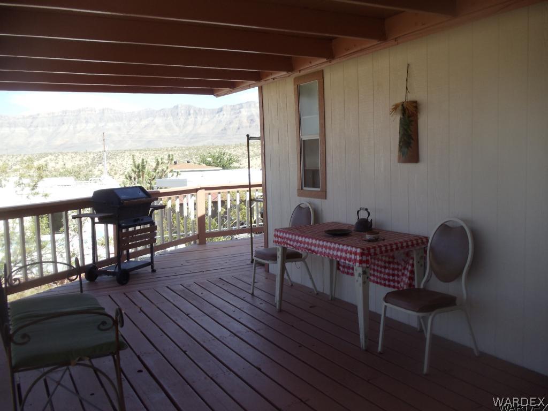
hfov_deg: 42.9
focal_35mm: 44
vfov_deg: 32.9
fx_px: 697
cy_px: 206
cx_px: 274
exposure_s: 1/500
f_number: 3.5
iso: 100
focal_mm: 6
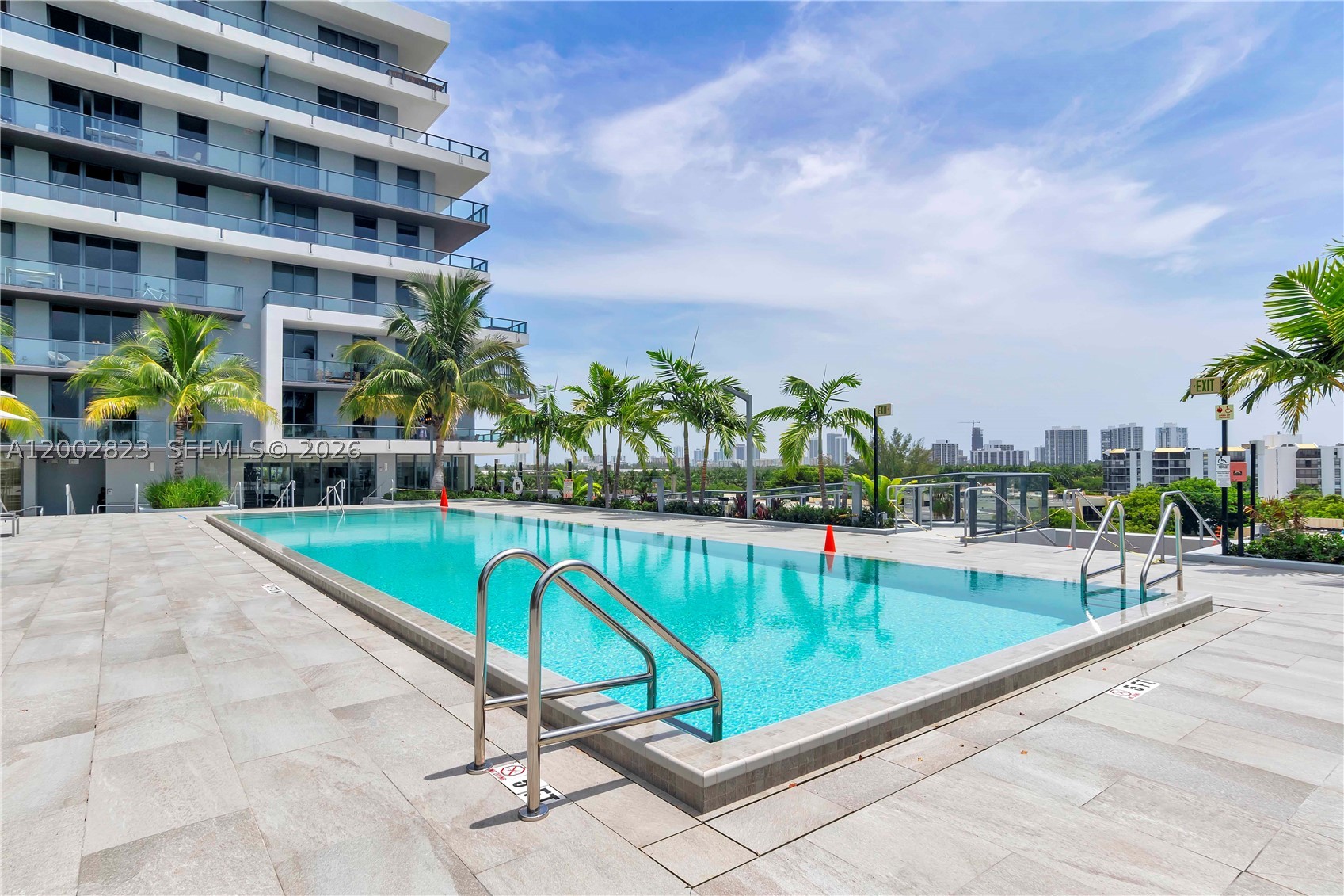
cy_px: 448
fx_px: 672
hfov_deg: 90.0
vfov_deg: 67.4
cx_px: 672
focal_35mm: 18
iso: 200
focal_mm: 12
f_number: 10
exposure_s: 1/400
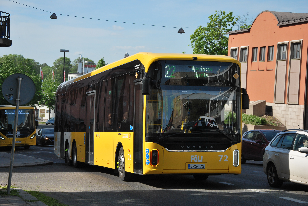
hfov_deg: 23.4
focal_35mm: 87
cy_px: 103
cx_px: 154
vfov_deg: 15.8
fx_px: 745
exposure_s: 1/800
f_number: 8
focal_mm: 58
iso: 200
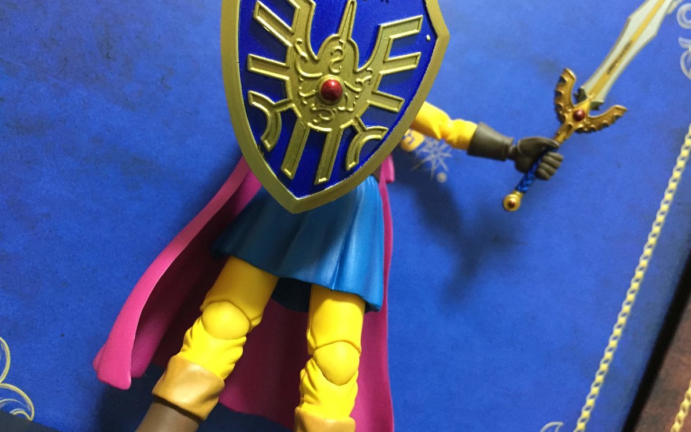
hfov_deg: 61.2
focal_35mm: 31
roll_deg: -23.4
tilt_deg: +5.2
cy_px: 198
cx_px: 348
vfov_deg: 40.6
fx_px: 584
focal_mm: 4.15
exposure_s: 1/15
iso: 320
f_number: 2.2
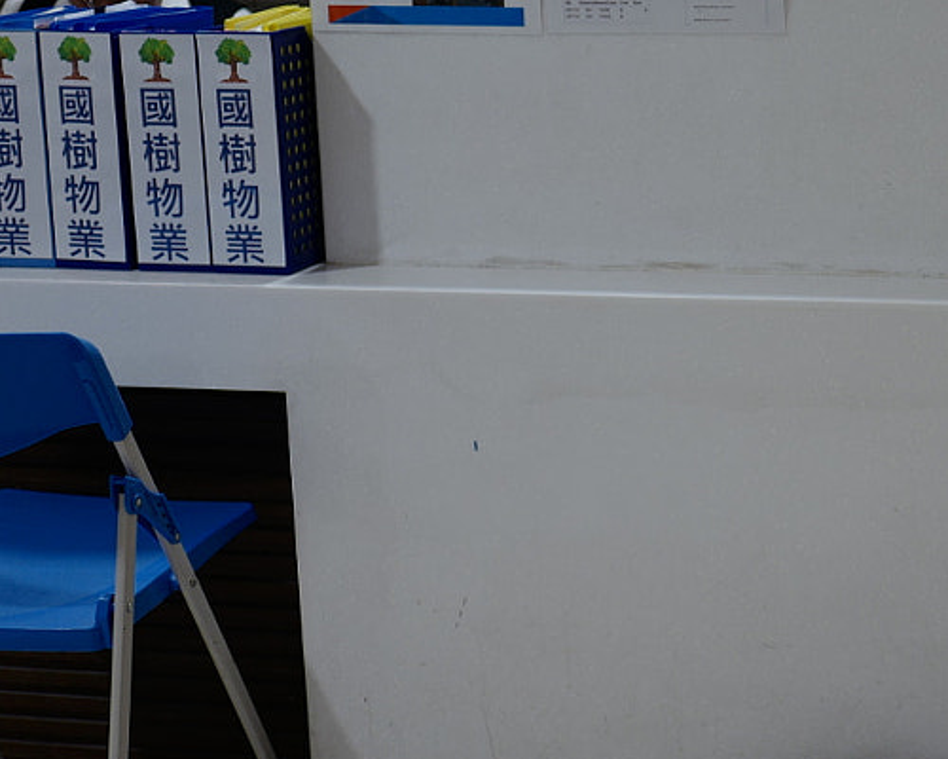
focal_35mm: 84
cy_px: 296
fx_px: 2357
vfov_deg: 18.3
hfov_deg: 22.1
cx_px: 880
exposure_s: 1/80
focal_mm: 28
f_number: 1.7
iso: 125
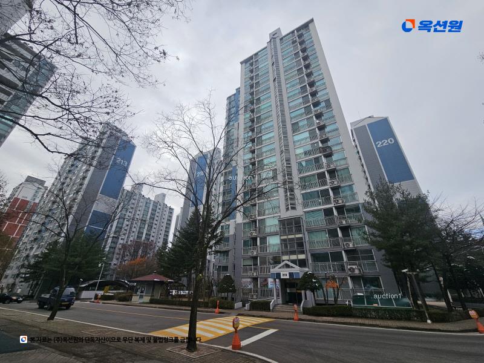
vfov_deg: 89.9
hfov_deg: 106.2
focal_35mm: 13
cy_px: 182
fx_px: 182
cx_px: 242
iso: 50
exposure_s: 1/1457
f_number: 2.2
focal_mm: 2.2
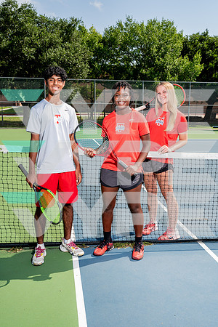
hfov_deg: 35.1
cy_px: 164
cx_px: 109
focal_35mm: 38
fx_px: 345
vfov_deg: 50.7
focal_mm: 38
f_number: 8
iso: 100
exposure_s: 1/250
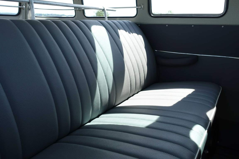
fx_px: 212
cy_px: 80
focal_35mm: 32
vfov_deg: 41.1
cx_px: 120
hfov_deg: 58.7
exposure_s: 1/320
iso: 125
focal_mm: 11.81
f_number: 4
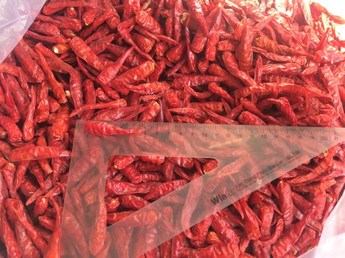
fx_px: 289
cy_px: 129
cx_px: 172
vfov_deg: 48.2
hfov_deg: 61.7
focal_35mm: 29
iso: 64
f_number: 2.2
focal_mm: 4.15
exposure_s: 1/100
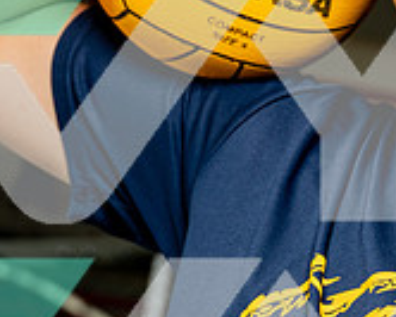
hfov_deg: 12.1
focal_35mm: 156
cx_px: 460
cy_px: 97
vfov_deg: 9.9
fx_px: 1829
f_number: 4.5
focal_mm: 47
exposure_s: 1/250
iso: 100
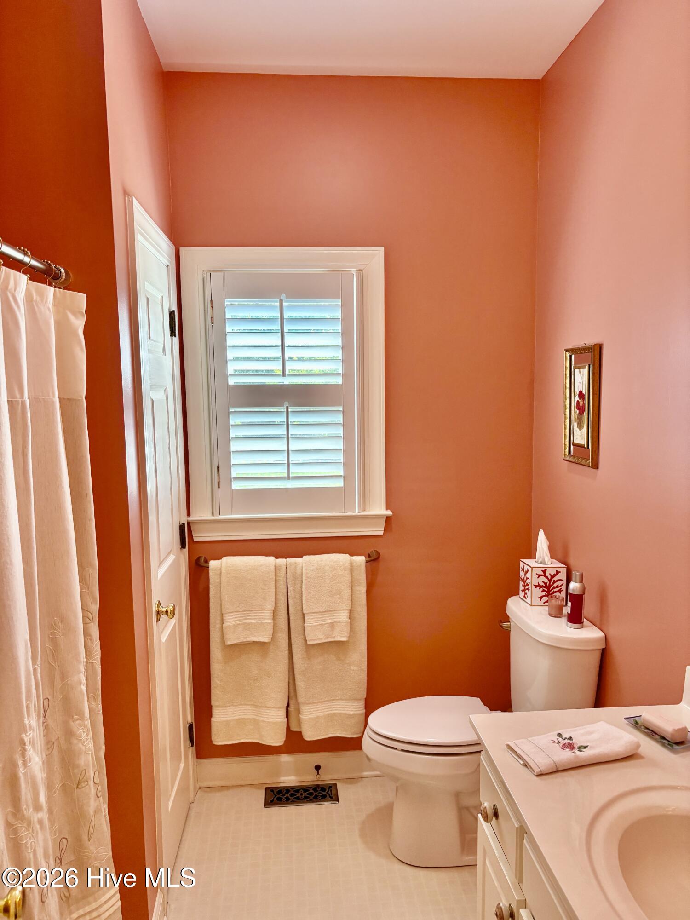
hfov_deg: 53.1
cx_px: 345
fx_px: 691
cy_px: 460
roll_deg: +1.3
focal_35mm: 26
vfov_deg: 67.3
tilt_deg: -6.1
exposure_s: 1/120
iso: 160
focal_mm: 5.96
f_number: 1.6
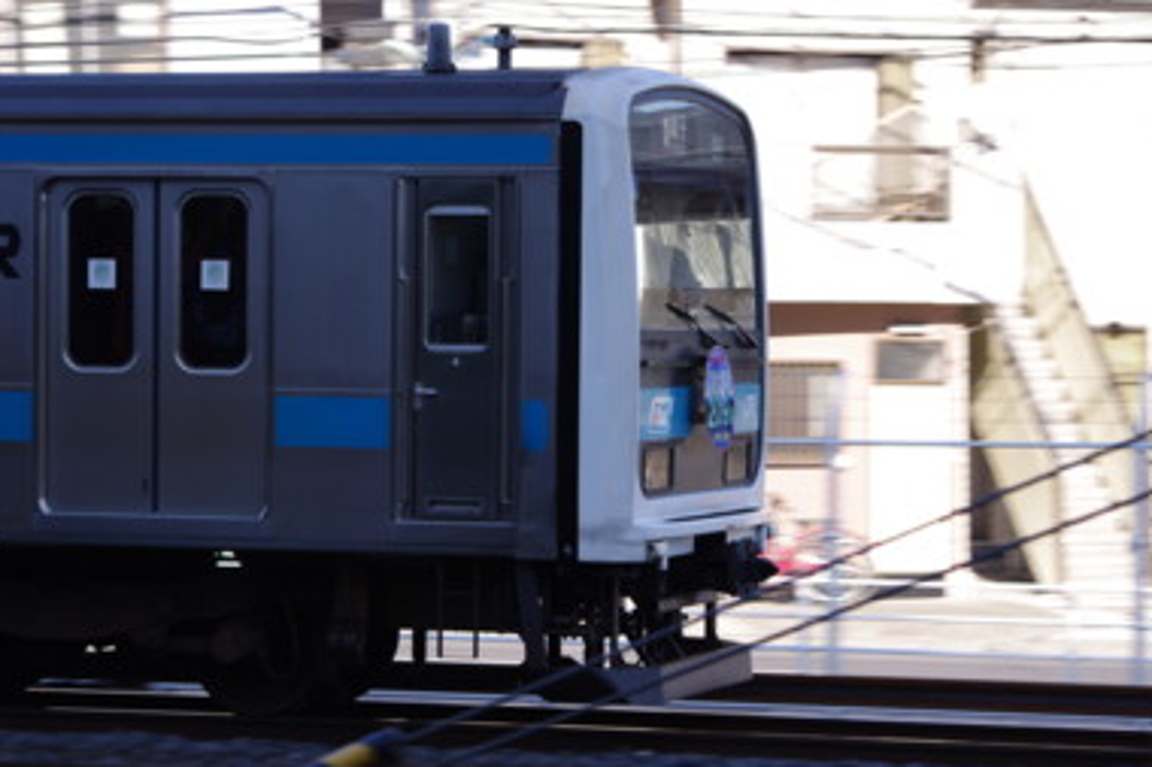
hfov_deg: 16.7
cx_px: 567
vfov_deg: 11.1
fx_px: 3934
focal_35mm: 123
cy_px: 373
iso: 200
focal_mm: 77.5
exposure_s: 1/250
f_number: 6.3
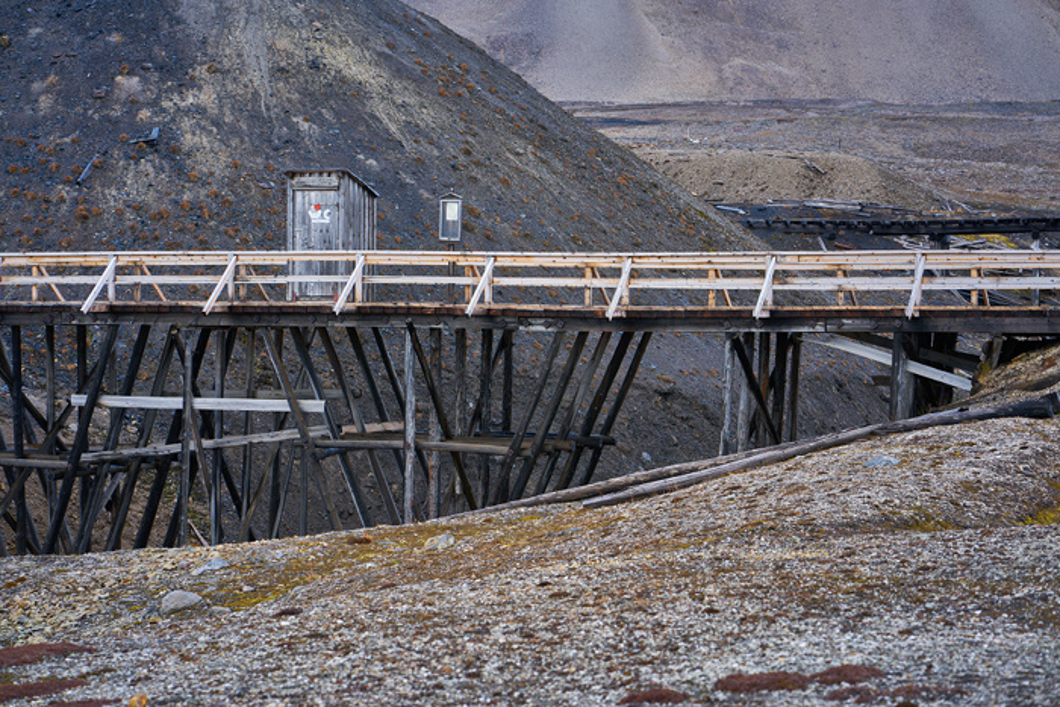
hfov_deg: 23.9
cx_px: 530
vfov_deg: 16.1
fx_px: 2503
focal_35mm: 85
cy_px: 354
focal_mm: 85
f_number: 5.6
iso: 400
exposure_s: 1/60
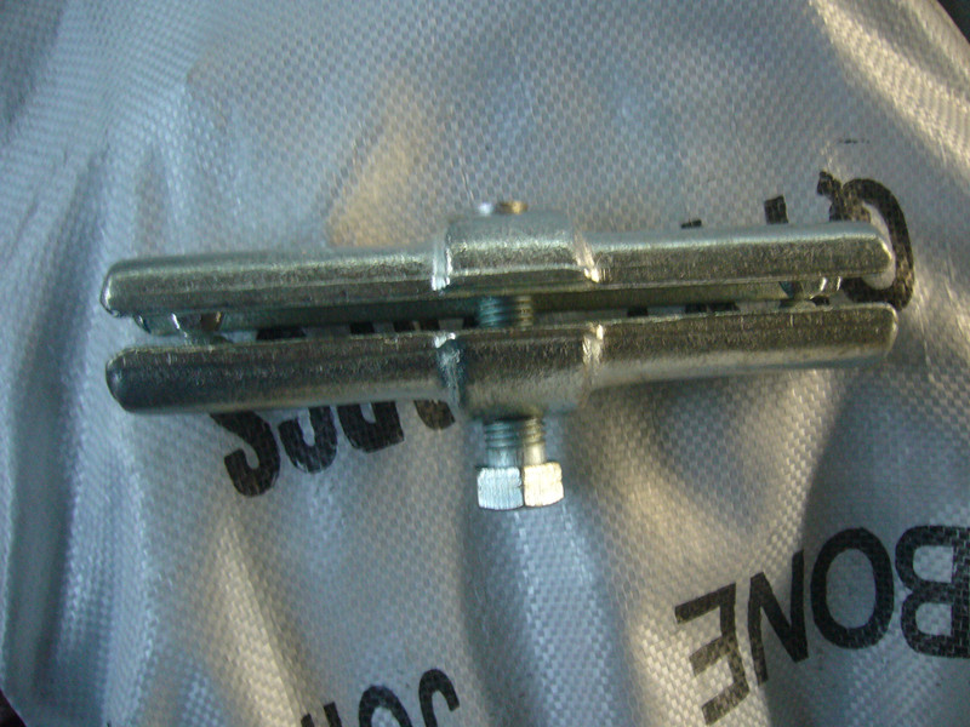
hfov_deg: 52.6
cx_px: 485
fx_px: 981
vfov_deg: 40.7
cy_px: 364
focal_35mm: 35
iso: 200
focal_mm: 5.8
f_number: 2.8
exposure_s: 1/15
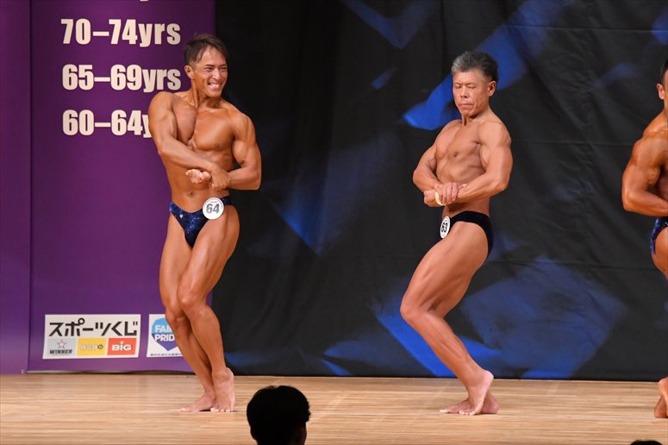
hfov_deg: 7.2
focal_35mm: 285
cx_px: 334
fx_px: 5286
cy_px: 222
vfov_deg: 4.8
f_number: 5.6
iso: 5600
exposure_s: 1/400
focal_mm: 190
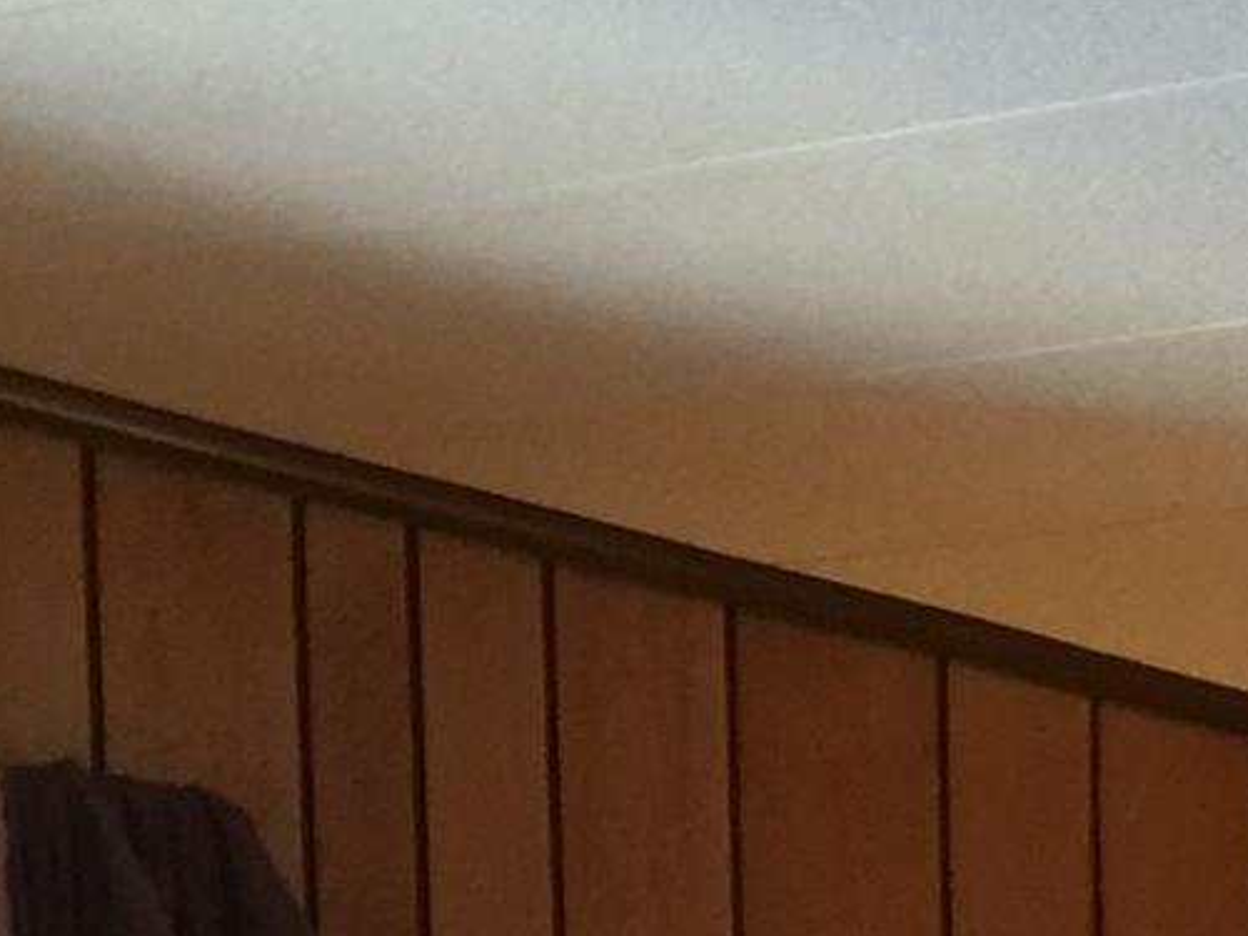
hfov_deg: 10.7
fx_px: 6273
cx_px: 2174
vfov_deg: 7.7
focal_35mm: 174
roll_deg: -1.4
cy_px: 2593
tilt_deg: -5.7
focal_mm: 4.15
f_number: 2.2
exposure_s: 1/15
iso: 80
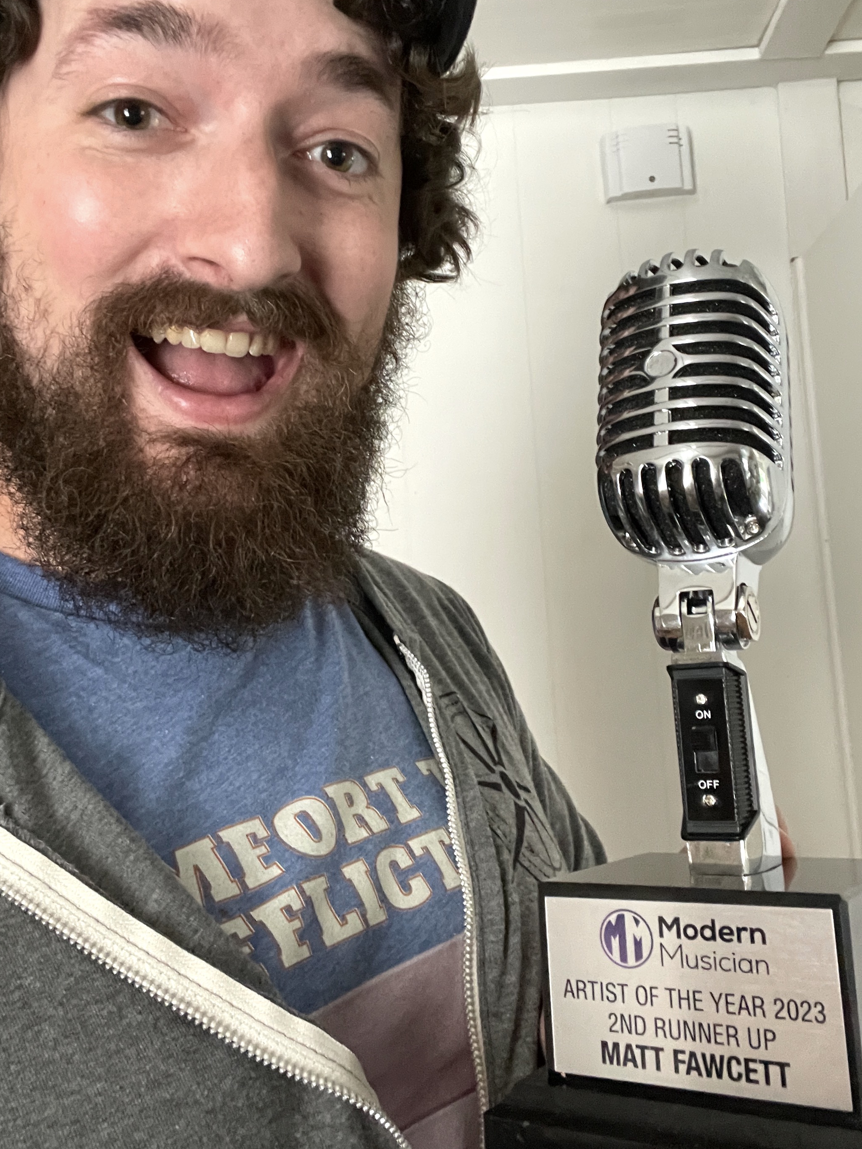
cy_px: 524
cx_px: 410
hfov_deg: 41.8
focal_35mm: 34
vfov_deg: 53.9
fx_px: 1129
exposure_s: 1/15
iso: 800
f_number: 2.2
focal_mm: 2.71
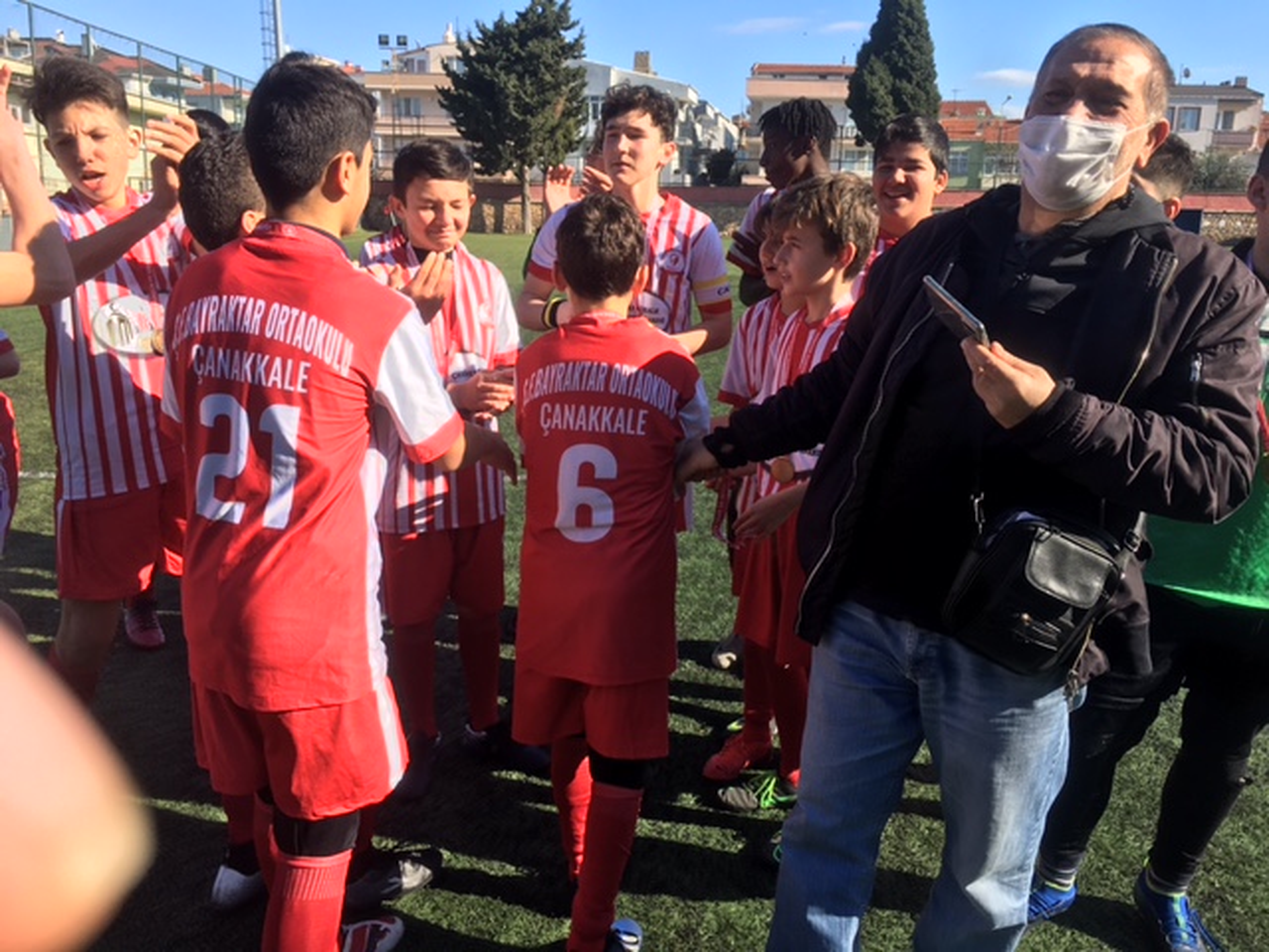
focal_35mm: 29
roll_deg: +0.6
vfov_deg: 48.2
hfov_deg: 61.7
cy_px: 476
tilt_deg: -10.5
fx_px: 1063
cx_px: 634
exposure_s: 1/894
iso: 25
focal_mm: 4.15
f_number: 2.2
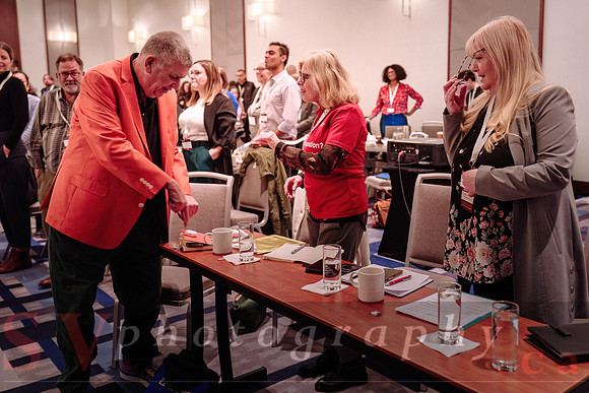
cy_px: 173
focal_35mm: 35
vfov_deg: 38.1
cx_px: 330
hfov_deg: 54.7
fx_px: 568
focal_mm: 31
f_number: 2.8
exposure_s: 1/100
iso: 1600
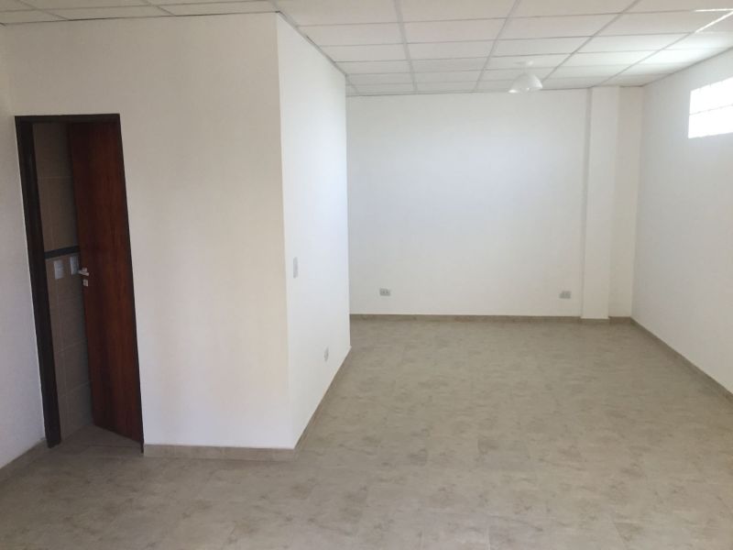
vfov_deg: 48.2
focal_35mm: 29
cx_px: 366
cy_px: 275
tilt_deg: -7.2
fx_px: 614
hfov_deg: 61.7
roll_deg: -0.2
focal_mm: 4.15
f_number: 2.2
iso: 64
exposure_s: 1/33
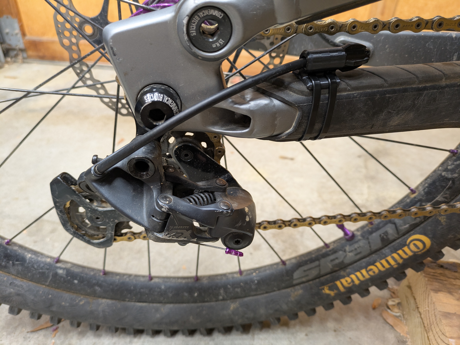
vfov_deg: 54.9
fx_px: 332
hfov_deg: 69.4
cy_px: 172
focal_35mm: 25
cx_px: 230
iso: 251
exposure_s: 1/30
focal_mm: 5.43
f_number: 1.89
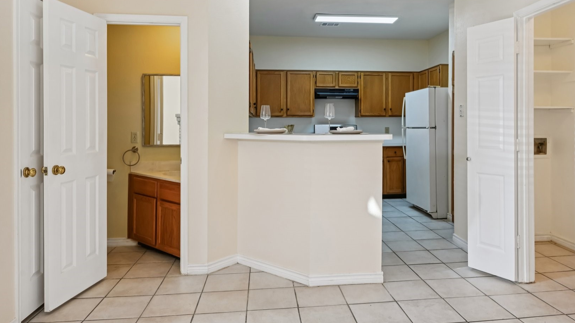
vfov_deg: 45.6
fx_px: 381
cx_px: 313
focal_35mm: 25
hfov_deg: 73.9
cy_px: 123
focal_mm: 19
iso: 400
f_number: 8
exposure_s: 1/50
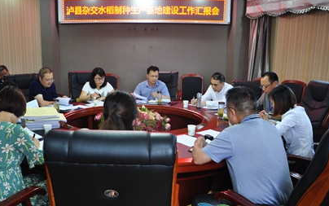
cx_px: 141
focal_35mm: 34
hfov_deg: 56.5
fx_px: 305
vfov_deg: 37.2
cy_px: 120
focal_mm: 18
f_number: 3.5
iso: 560
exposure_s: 1/30
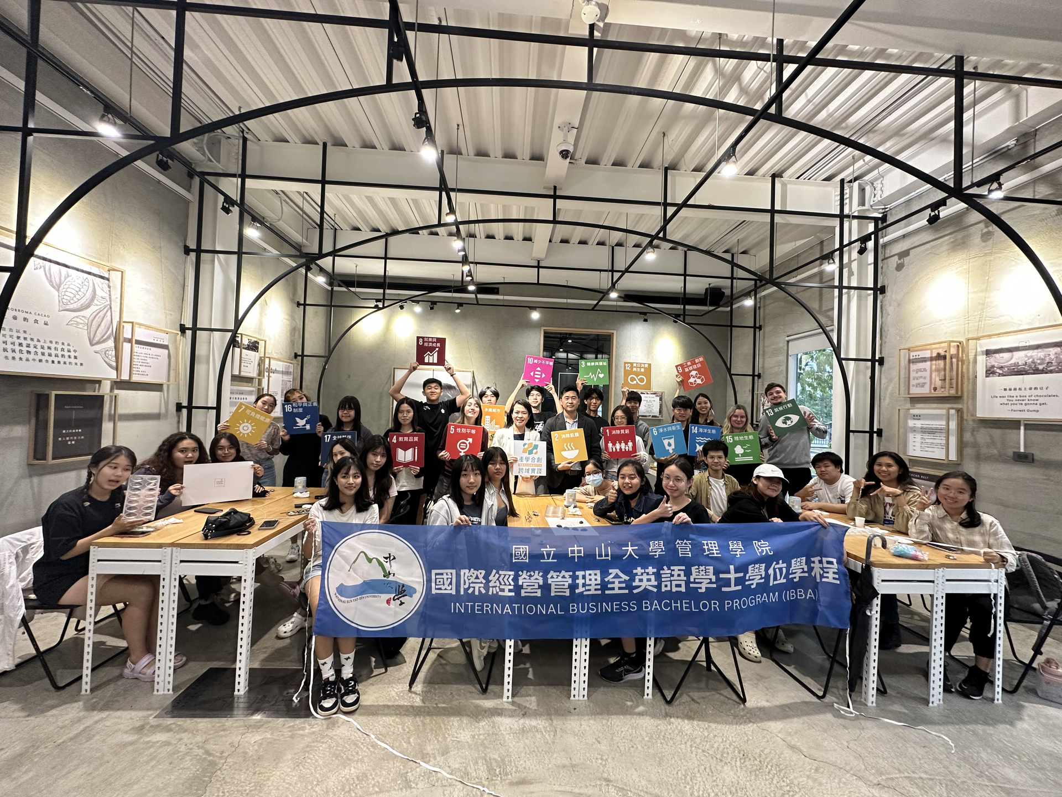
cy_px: 398
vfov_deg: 85.7
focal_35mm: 14
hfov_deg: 102.1
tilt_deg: +0.4
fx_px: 430
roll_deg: -2.2
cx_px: 531
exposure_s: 1/60
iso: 200
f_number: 2.2
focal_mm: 2.22
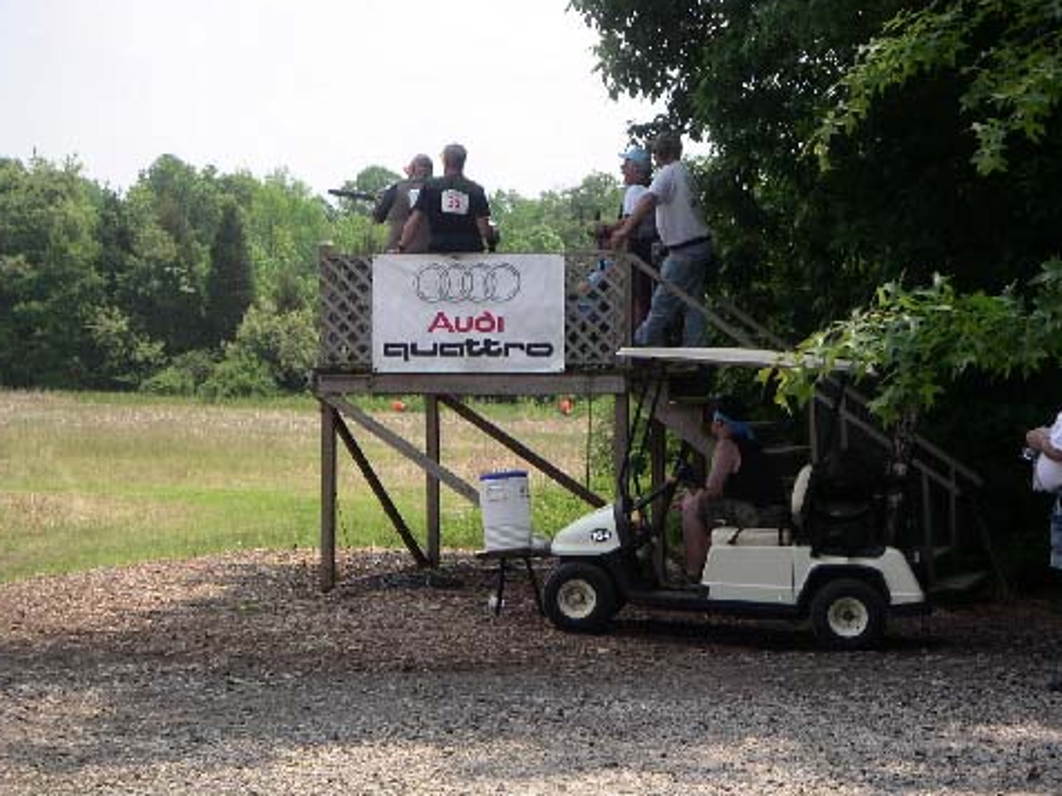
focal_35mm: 82
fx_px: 2516
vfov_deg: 18.0
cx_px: 531
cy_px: 394
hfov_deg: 23.8
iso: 50
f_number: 3.2
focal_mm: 12.1
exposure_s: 1/500
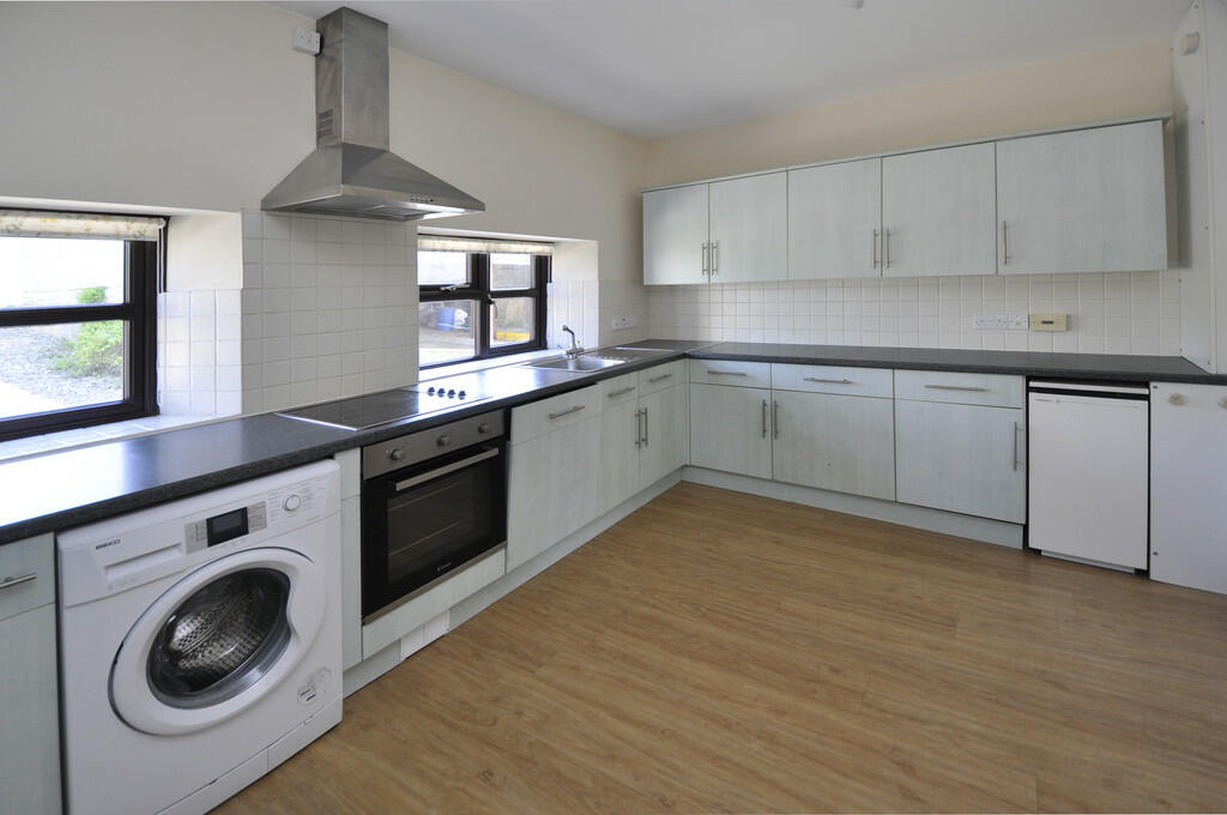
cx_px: 614
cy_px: 408
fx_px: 511
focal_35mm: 15
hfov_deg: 100.5
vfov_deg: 77.2
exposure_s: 1/60
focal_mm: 10
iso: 400
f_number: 4
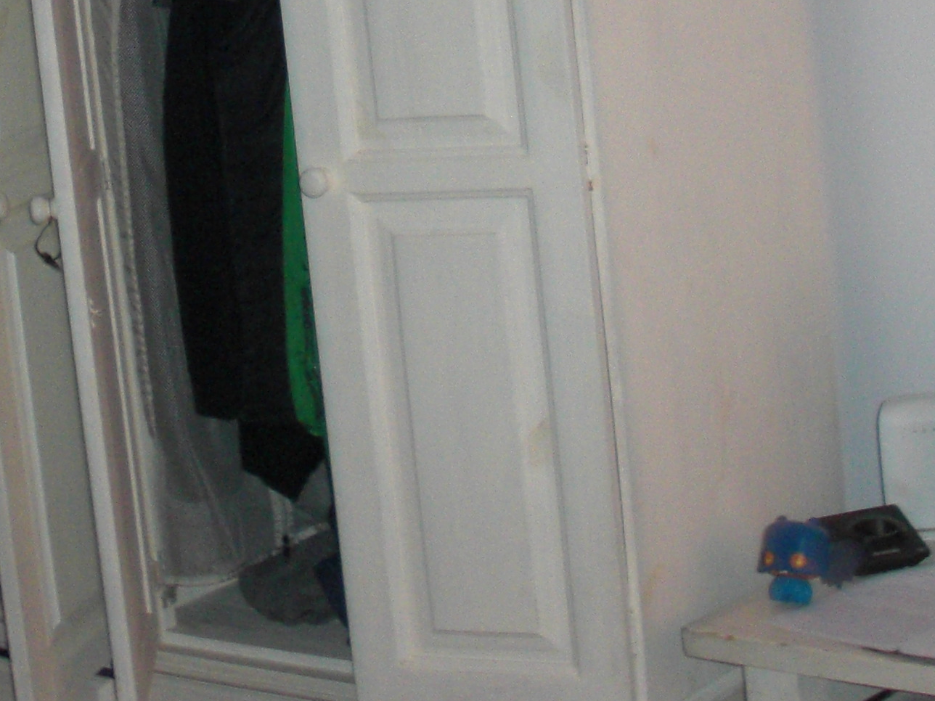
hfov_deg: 19.3
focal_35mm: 102
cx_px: 412
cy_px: -149
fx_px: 2755
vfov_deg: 14.1
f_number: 2.8
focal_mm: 6.3
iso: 200
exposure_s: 1/60
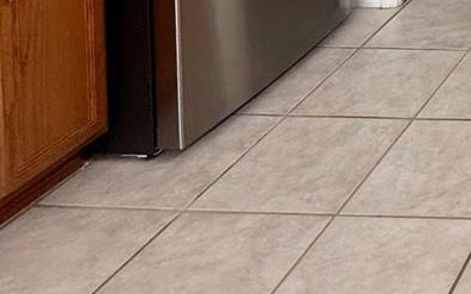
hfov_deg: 23.7
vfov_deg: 16.0
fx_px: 770
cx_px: 772
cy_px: -323
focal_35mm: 60
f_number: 2.2
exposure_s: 1/120
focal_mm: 2.22
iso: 125
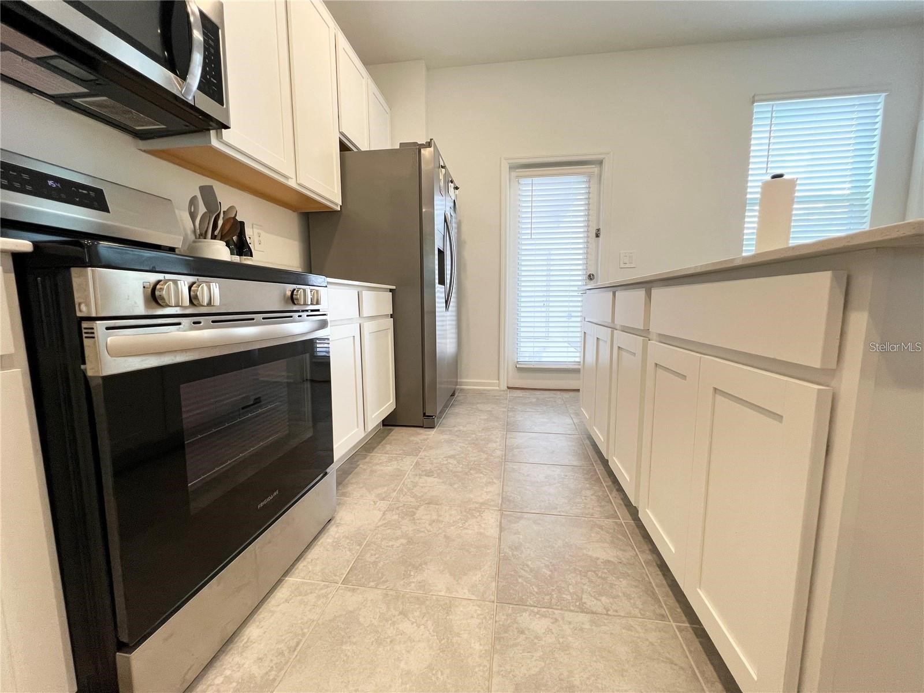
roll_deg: +0.4
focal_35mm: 13
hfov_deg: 106.2
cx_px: 462
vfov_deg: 89.9
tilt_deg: -7.3
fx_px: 347
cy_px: 346
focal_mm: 1.57
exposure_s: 1/120
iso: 160
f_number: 1.8
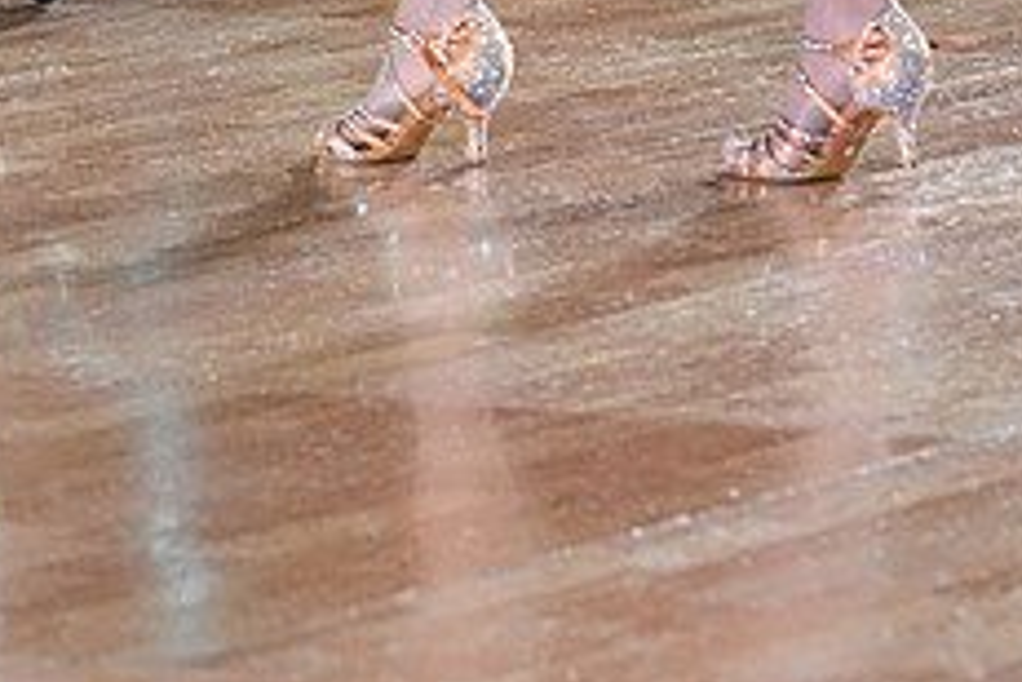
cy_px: -558
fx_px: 11241
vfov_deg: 3.4
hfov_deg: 5.2
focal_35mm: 396
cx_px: 445
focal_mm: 158
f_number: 6.3
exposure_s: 1/400
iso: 8000
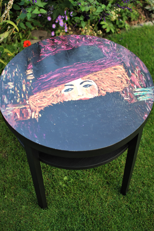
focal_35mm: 52
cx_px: 77
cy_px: 116
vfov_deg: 37.8
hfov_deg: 25.8
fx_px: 336
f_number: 1.8
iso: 100
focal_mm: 35
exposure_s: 1/160
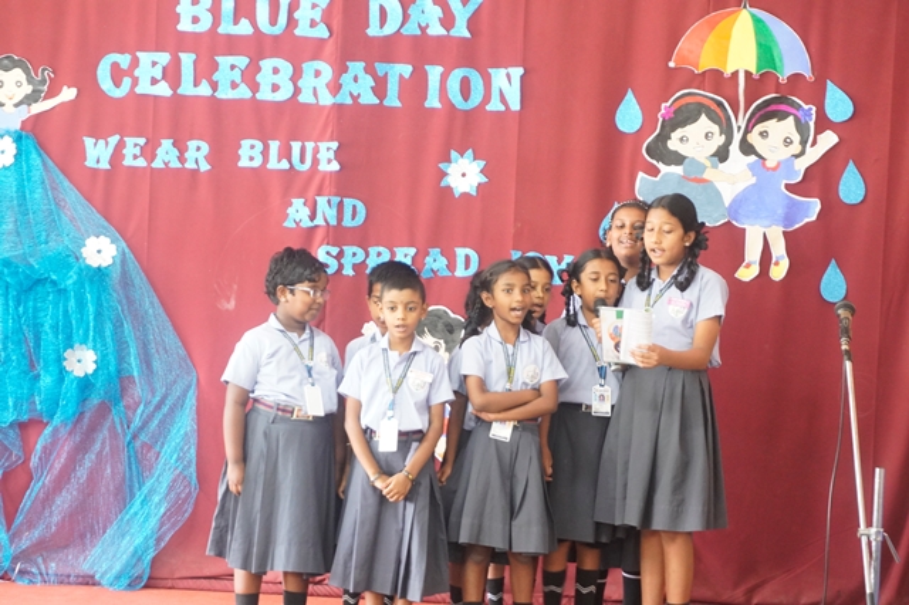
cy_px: 302
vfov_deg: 18.2
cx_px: 454
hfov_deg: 27.0
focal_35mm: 75
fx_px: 1893
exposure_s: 1/13
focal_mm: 50
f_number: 5.6
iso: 2500
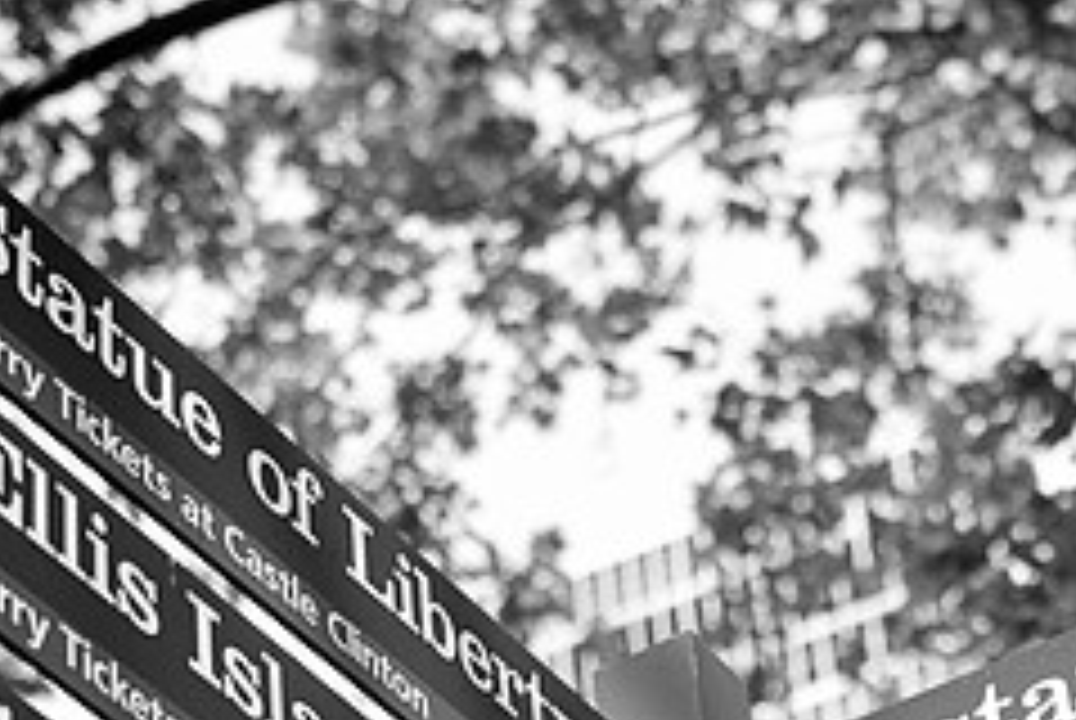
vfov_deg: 10.7
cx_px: 815
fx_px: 3807
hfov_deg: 16.0
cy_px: 684
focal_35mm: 127
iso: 100
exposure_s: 1/1000
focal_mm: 35
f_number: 2.8
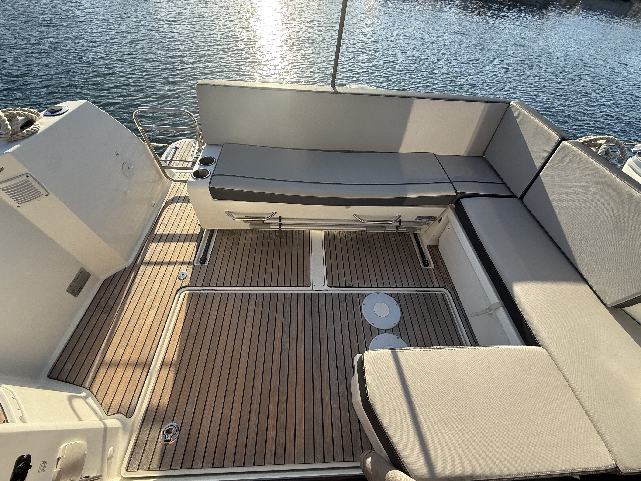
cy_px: 240
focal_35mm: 14
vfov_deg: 85.7
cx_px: 320
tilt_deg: -50.6
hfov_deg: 102.1
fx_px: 259
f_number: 2.2
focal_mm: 2.22
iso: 50
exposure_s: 1/607
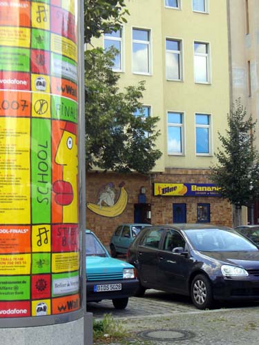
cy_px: 172
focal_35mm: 66
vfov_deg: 29.4
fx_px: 658
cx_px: 130
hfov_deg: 22.3
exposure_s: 1/160
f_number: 3.6
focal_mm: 10.7
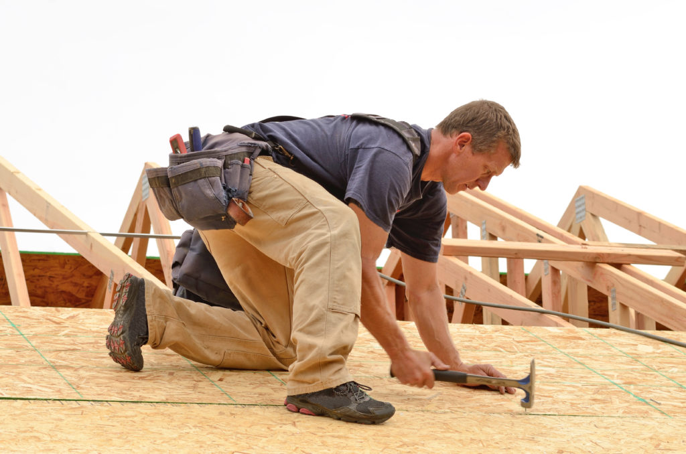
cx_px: 343
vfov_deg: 8.7
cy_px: 227
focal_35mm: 158
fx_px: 2995
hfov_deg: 13.1
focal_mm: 105
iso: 100
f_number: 8
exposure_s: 1/125
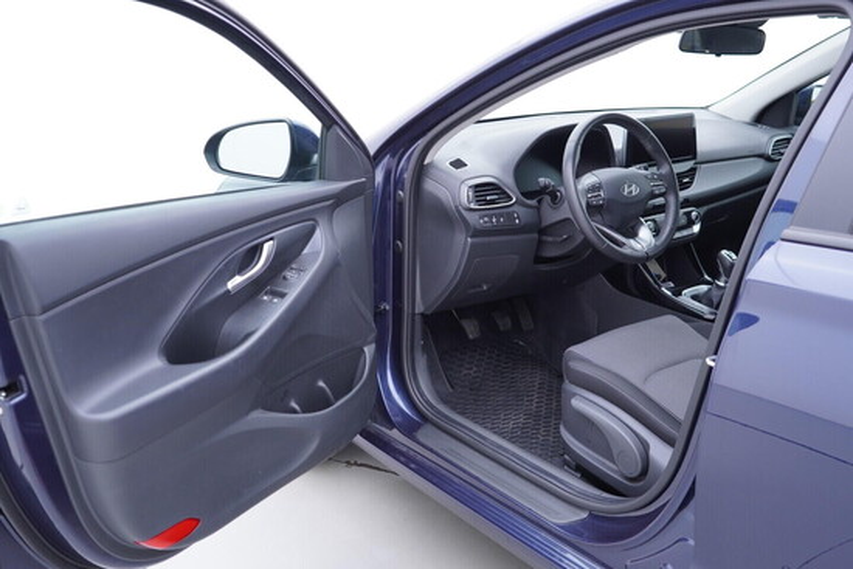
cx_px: 426
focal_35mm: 36
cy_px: 284
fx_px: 853
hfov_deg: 53.1
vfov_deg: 36.9
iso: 250
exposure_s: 1/40
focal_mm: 24
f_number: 2.8
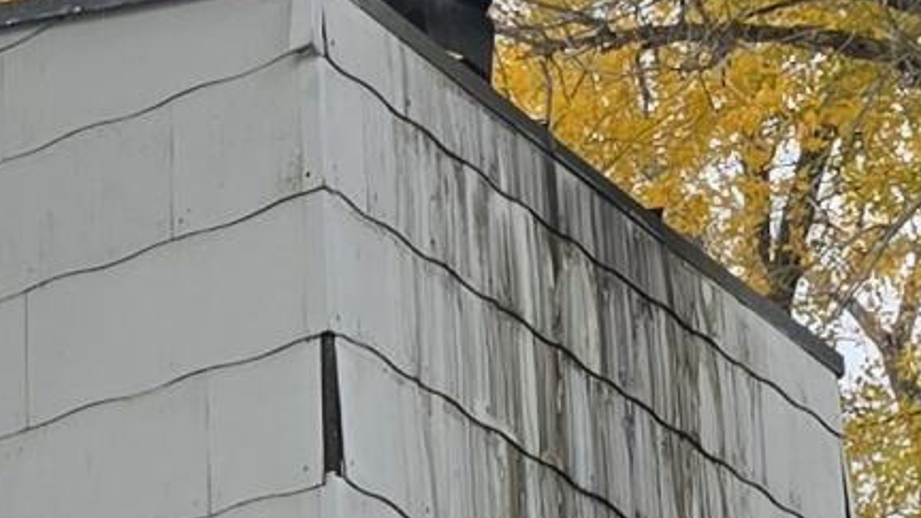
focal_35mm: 174
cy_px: 1584
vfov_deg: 6.4
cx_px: -944
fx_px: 4249
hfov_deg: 11.2
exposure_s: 1/291
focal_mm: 6.3
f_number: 1.7
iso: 12
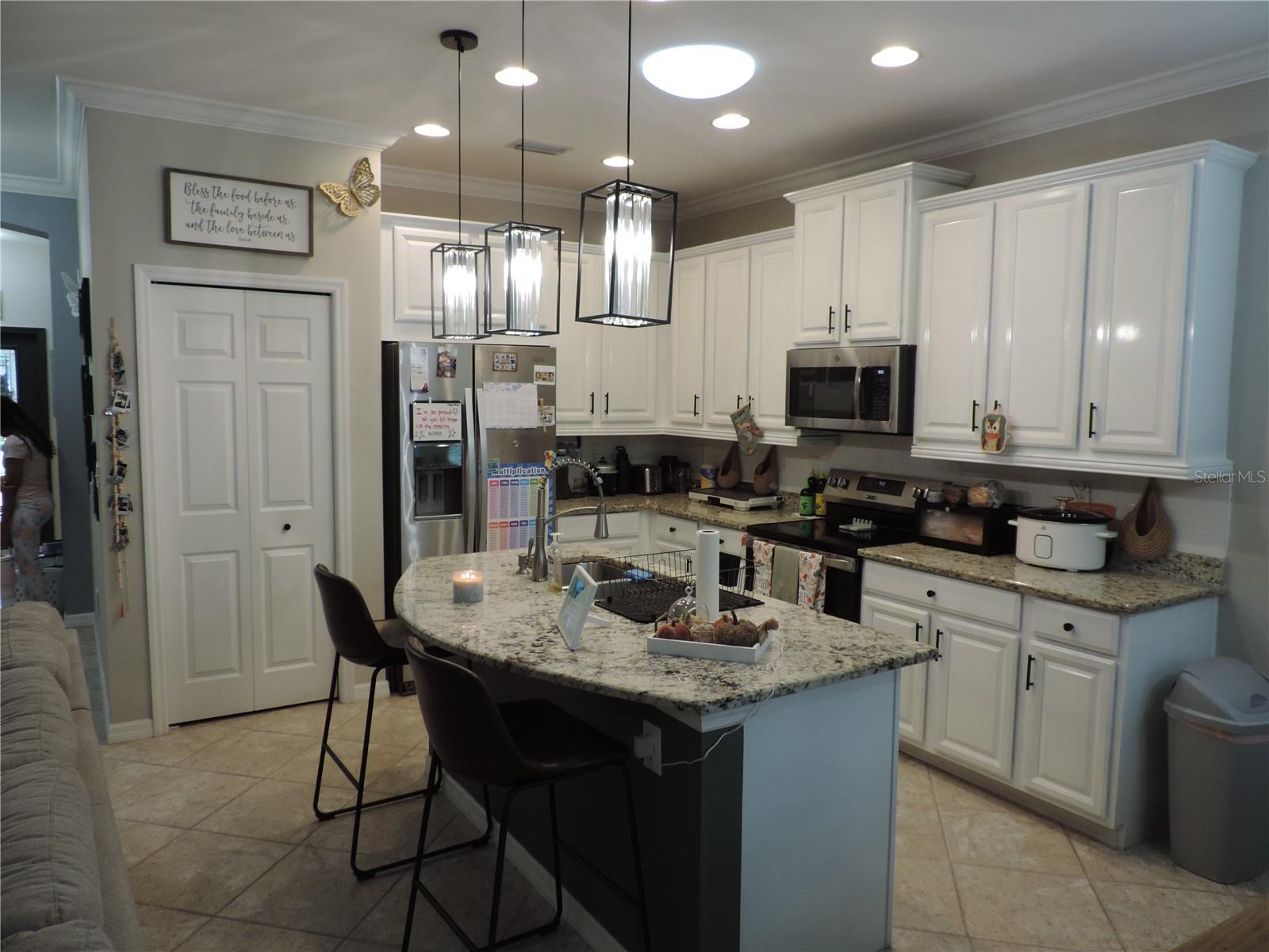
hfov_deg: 71.6
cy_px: 476
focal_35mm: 24
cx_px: 634
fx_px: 880
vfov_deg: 56.8
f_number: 3
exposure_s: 1/30
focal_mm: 4.3
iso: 160
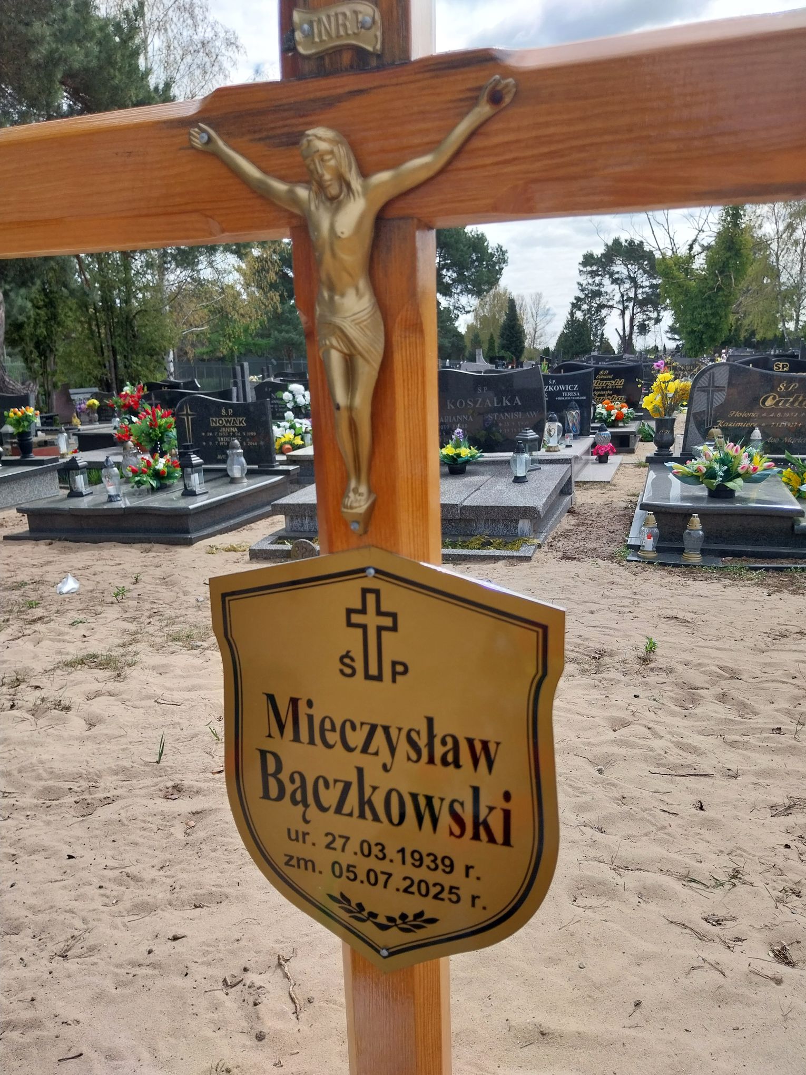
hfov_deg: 53.1
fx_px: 807
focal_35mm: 26
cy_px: 538
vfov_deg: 67.3
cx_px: 403
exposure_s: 1/763
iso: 25
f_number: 1.8
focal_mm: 4
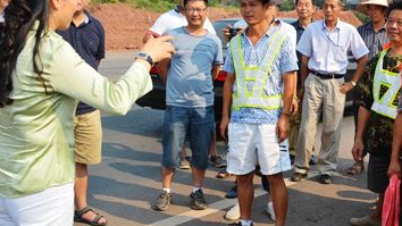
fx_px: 661
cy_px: 40
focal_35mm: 62
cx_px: 282
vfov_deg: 19.2
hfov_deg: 33.4
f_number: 8
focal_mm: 28
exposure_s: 1/250
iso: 110
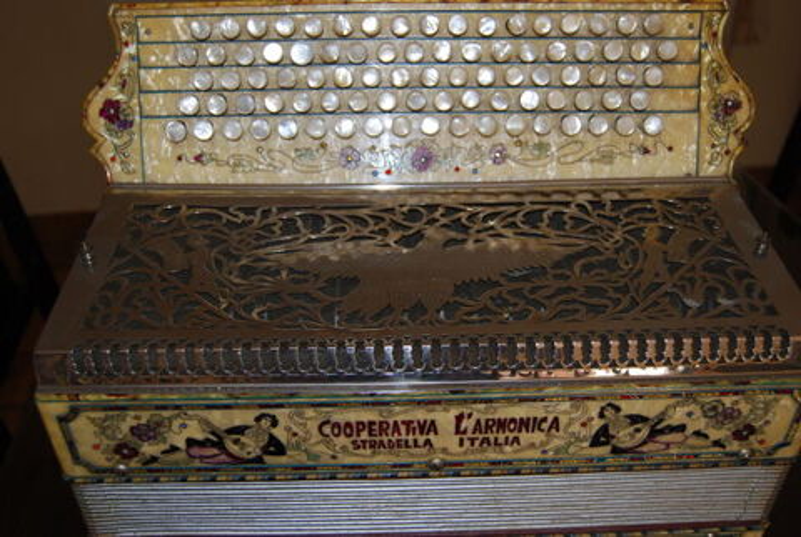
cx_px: 400
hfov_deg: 57.1
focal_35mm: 33
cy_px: 268
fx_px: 736
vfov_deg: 40.1
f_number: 3.8
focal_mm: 22
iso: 200
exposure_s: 1/60
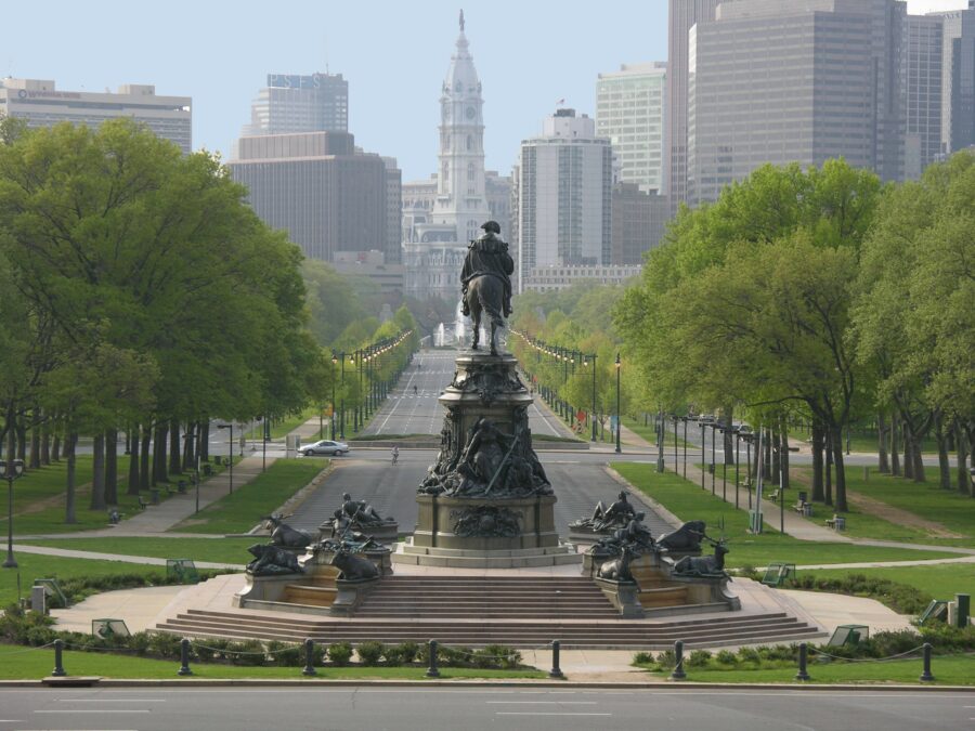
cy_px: 366
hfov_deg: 14.1
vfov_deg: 10.6
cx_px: 488
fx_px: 3943
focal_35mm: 140
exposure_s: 1/220
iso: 50
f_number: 4.3
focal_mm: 34.7
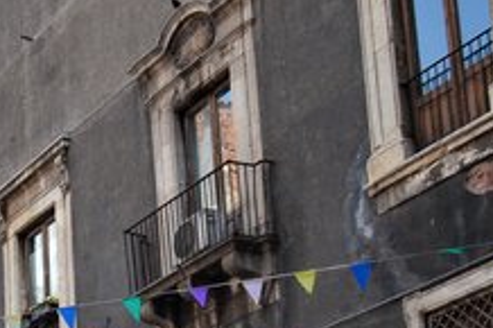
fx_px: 1355
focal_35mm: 99
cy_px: 545
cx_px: -276
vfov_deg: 12.8
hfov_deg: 18.1
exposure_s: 1/80
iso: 320
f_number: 8
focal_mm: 18
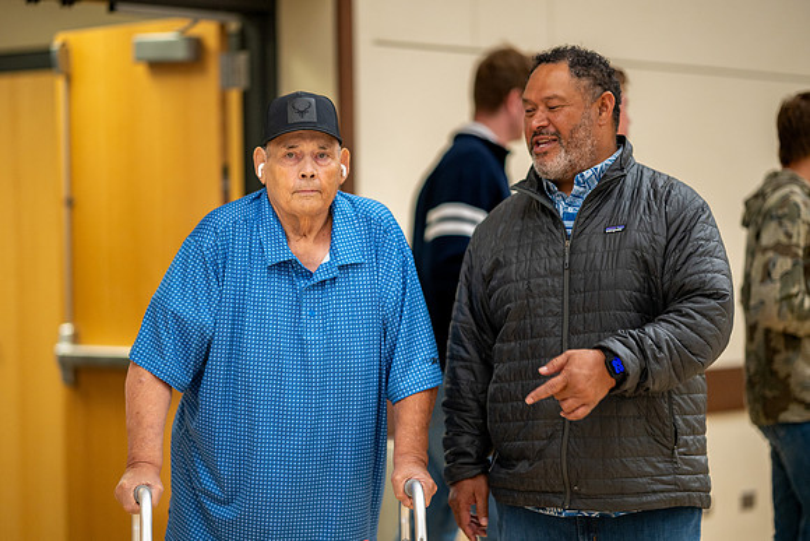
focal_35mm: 114
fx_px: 2568
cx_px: 370
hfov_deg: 17.9
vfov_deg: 12.0
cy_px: 285
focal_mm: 105
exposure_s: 1/400
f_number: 1.6
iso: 640
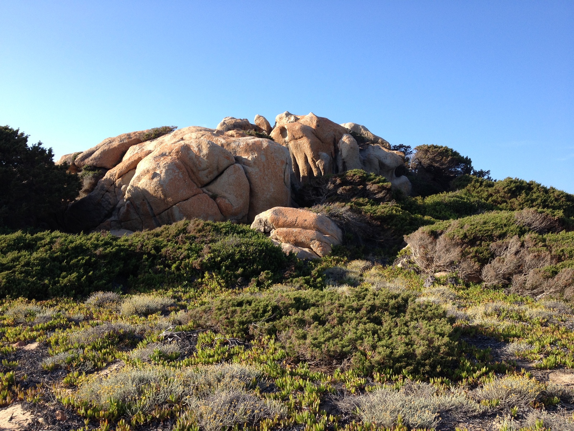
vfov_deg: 40.7
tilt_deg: +1.9
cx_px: 287
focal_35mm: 35
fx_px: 580
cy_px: 216
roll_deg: -2.0
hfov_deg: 52.6
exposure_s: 1/717
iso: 50
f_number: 2.4
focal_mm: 4.28
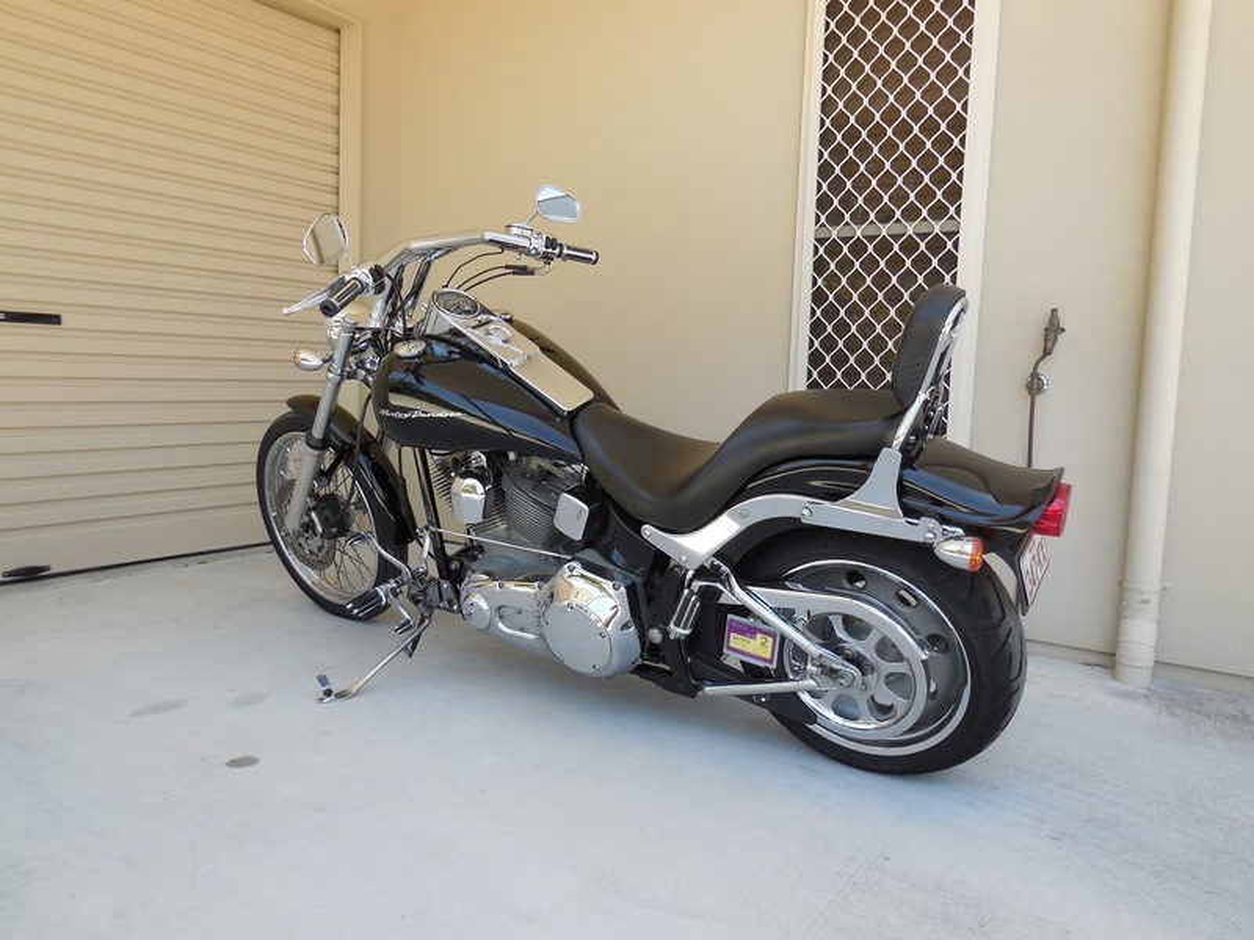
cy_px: 470
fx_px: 906
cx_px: 627
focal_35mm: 25
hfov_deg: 69.4
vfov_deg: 54.9
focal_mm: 4.5
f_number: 3.1
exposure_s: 1/320
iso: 125
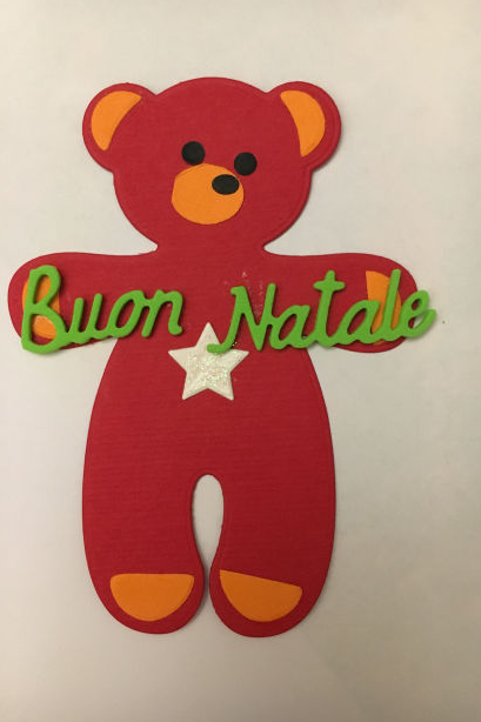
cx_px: 230
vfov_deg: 60.3
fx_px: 622
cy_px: 356
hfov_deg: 42.3
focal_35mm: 31
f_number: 2.2
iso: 250
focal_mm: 4.15
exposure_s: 1/17
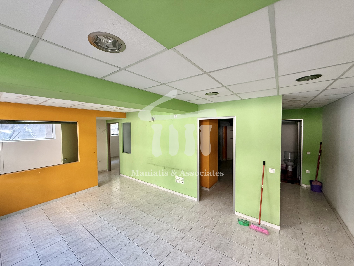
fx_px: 143
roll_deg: +0.6
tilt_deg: -2.3
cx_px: 177
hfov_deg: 102.1
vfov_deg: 85.7
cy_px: 133
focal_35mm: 14
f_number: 2.2
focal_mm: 2.22
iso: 200
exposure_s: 1/99
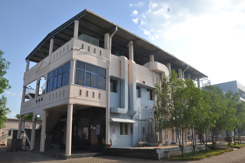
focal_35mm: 27
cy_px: 82
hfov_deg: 67.4
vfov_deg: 47.9
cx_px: 122
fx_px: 184
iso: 400
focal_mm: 18
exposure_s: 1/125
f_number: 16
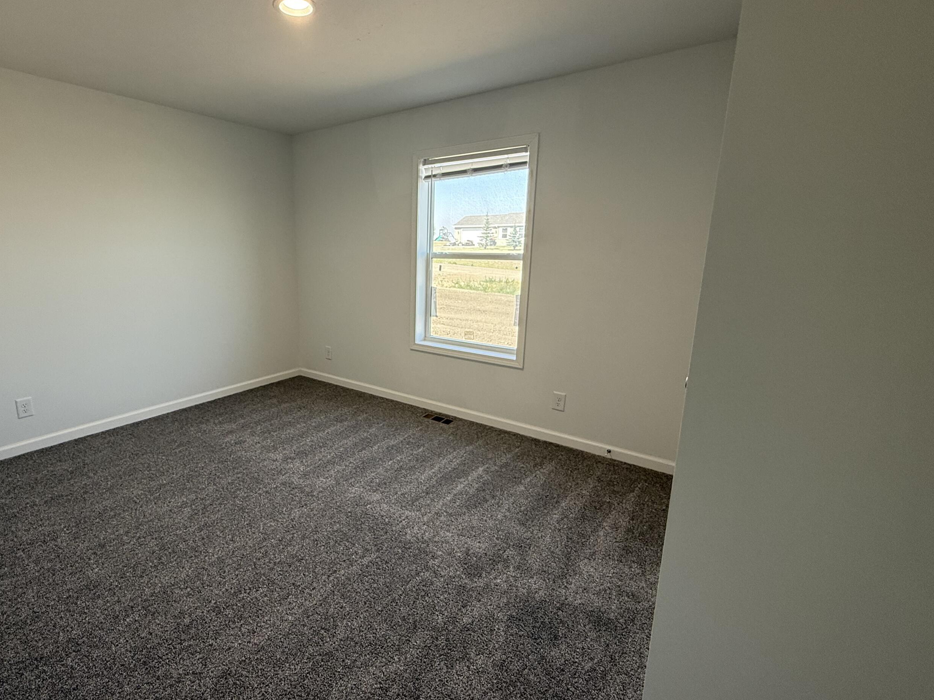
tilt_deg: -11.2
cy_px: 339
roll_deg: +0.0
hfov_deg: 90.0
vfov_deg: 74.7
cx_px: 378
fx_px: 459
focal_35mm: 17
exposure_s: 1/120
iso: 160
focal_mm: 2.22
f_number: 2.2
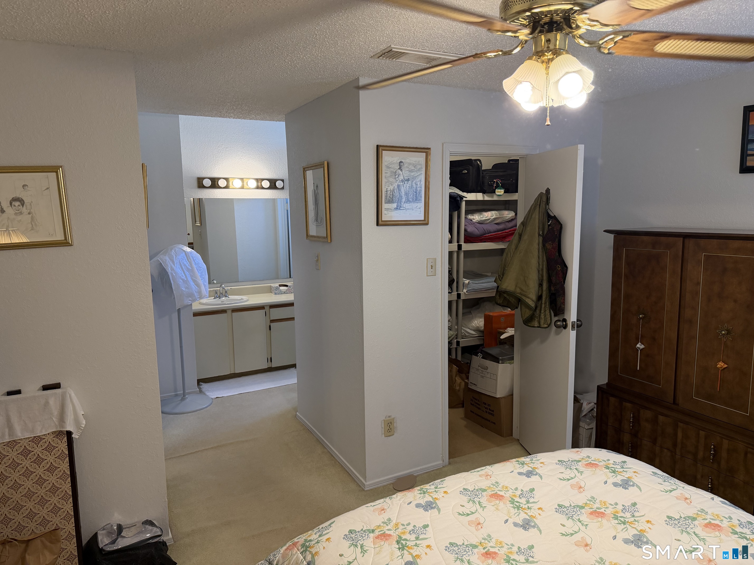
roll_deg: +0.7
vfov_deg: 56.8
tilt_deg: -6.8
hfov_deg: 71.6
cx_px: 377
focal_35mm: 24
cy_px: 282
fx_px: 523
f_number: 1.78
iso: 250
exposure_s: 1/120
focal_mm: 6.76
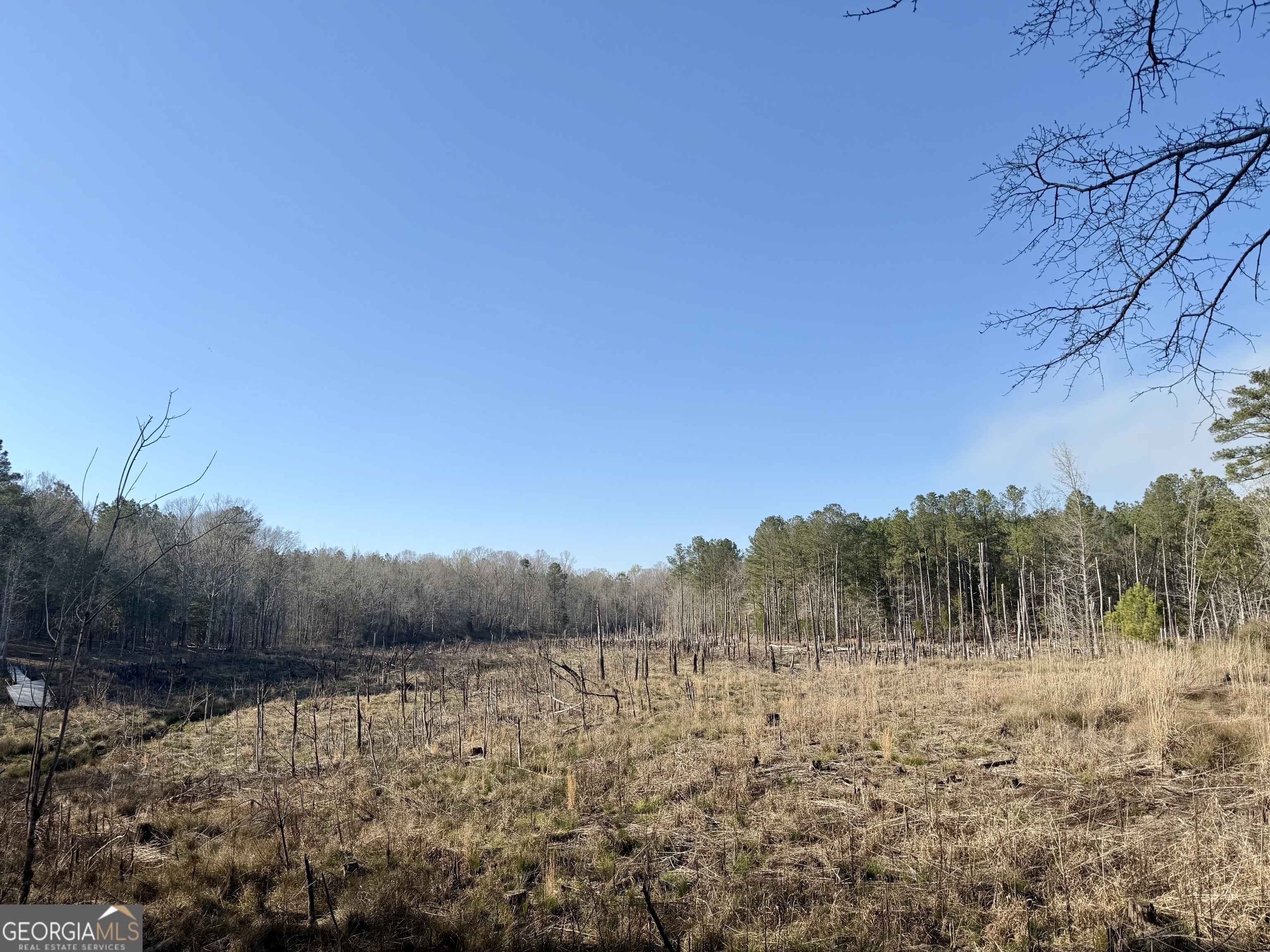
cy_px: 476
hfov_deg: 71.6
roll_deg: +0.8
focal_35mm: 24
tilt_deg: +9.4
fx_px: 881
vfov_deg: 56.8
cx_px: 635
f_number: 1.78
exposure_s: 1/2169
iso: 80
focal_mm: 6.76
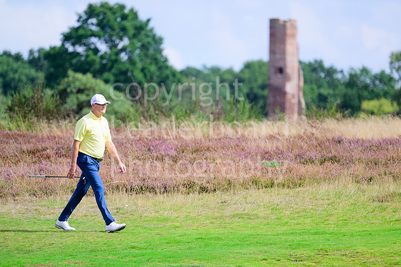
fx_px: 4456
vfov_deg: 3.4
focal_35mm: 400
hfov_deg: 5.2
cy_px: 134
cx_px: 200
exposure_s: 1/2500
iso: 800
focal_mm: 400
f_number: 5.6
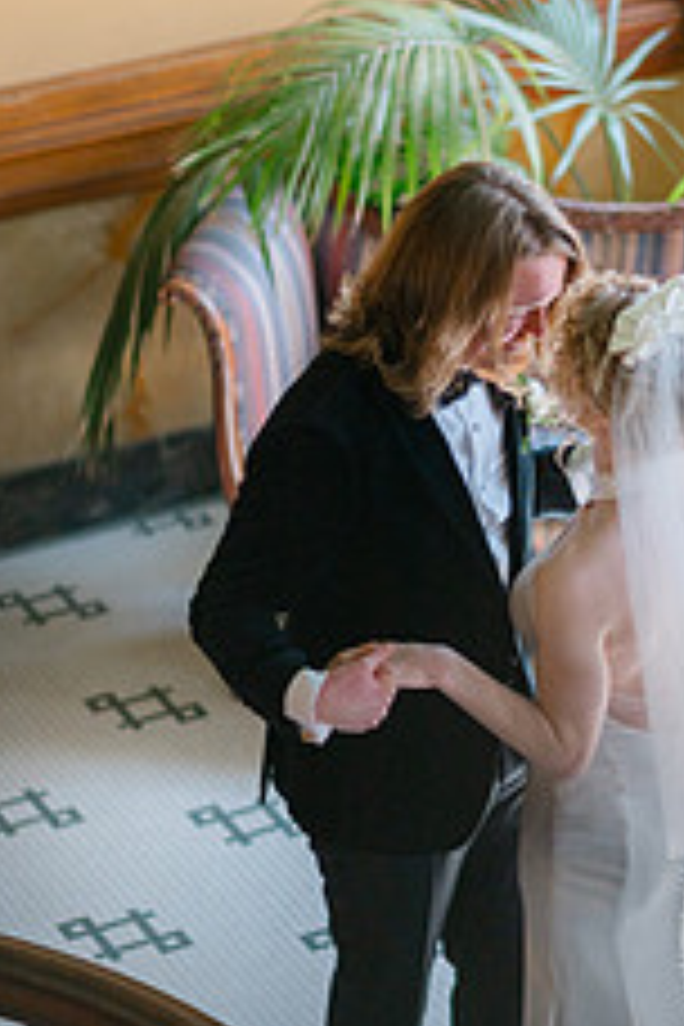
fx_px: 4788
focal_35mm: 168
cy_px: 382
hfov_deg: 8.2
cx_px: 544
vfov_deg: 12.2
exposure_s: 1/640
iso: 400
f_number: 1.8
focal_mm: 85
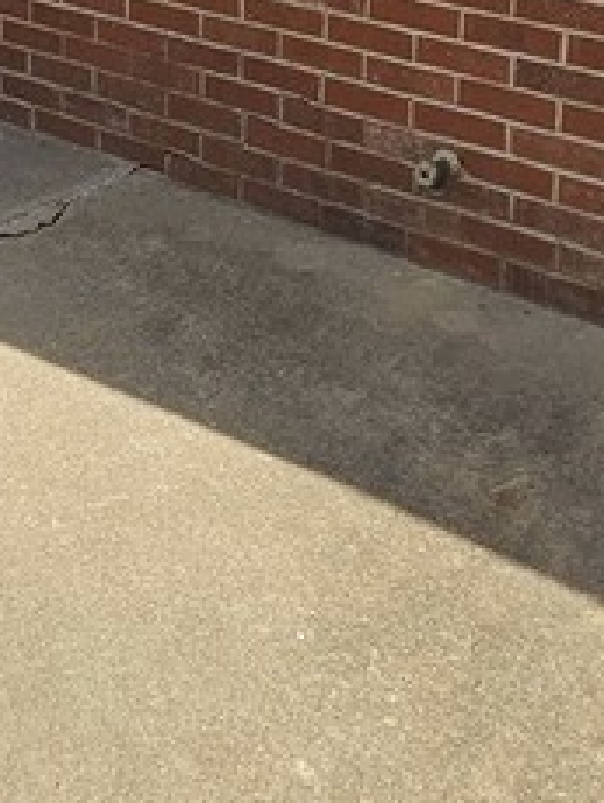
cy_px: -178
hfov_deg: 23.7
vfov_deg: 27.5
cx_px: 119
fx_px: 1417
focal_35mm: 61
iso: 50
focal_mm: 2.2
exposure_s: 1/1829
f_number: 2.2
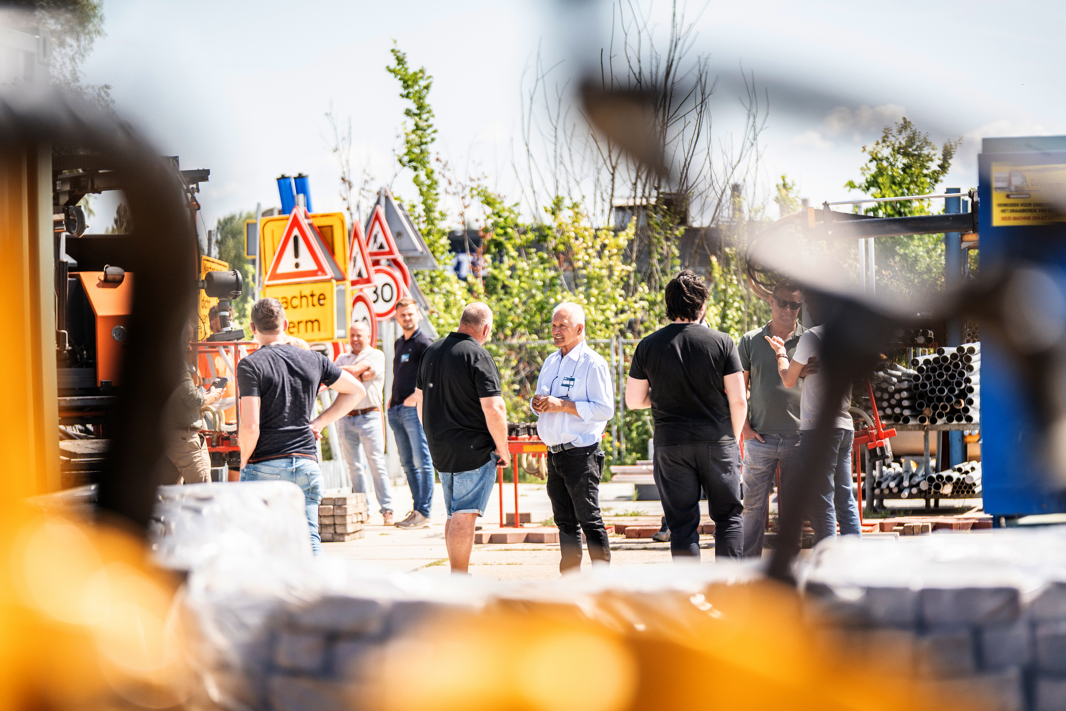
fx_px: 4145
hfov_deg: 14.7
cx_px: 533
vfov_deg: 9.8
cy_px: 356
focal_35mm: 140
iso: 160
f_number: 2.8
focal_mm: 140
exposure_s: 1/3000
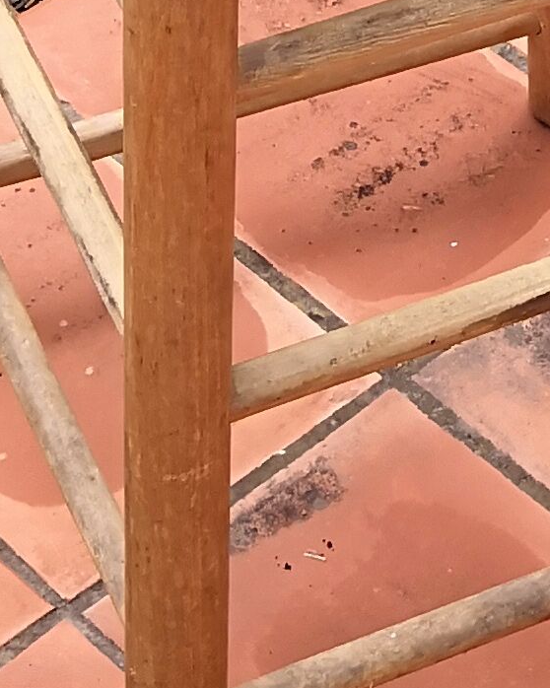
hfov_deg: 8.8
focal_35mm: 174
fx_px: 3542
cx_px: 660
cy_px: -512
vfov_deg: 10.5
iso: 50
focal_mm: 3.95
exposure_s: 1/456
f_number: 1.8
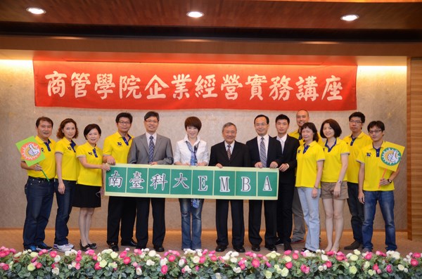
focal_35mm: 36
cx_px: 211
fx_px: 421
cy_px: 140
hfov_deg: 53.2
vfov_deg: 36.7
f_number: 3.5
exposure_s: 1/60
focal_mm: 24
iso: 800
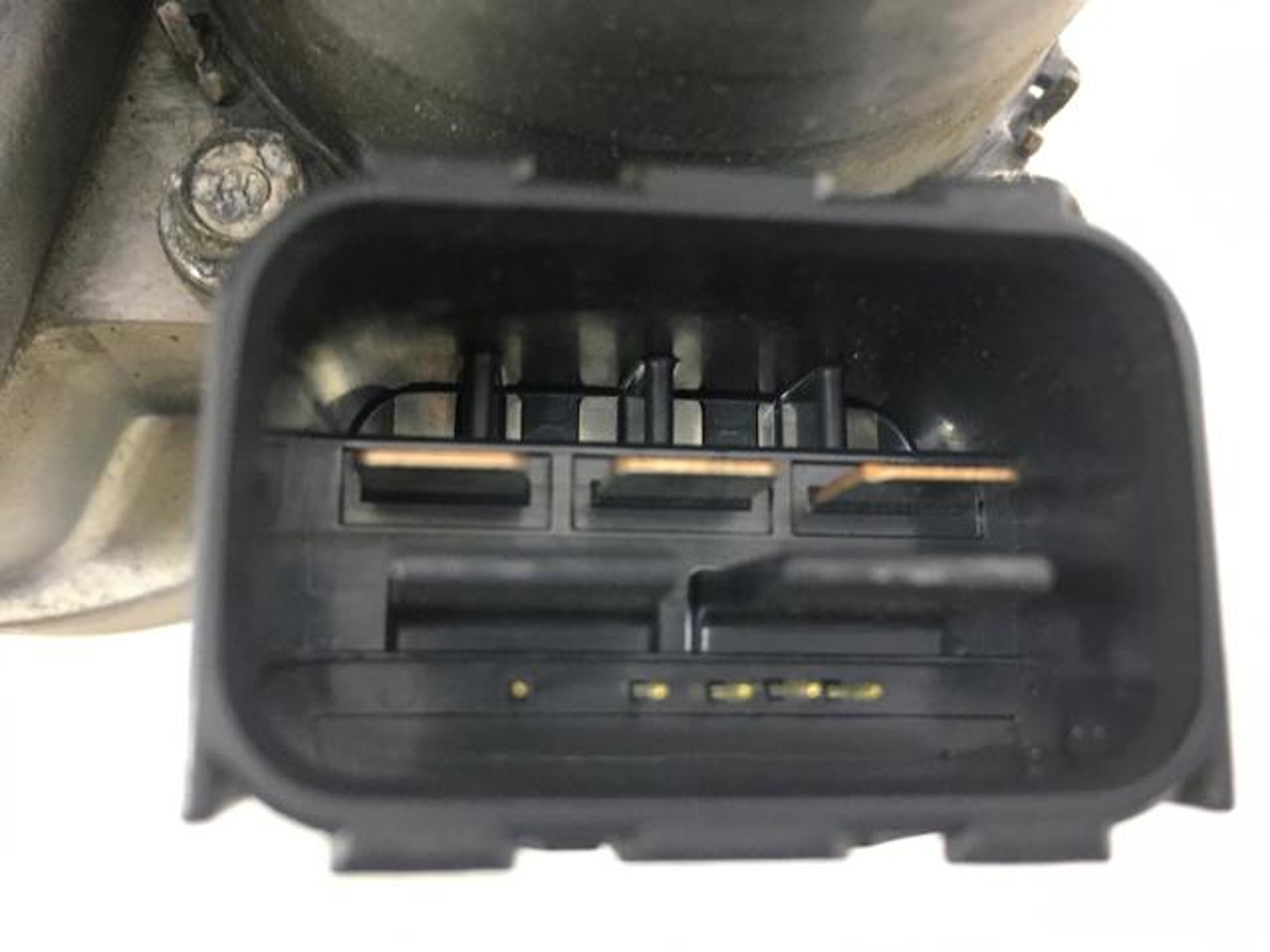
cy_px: 476
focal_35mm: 29
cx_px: 635
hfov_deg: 61.7
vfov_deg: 48.2
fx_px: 1064
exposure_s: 1/33
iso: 125
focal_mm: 4.15
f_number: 2.2
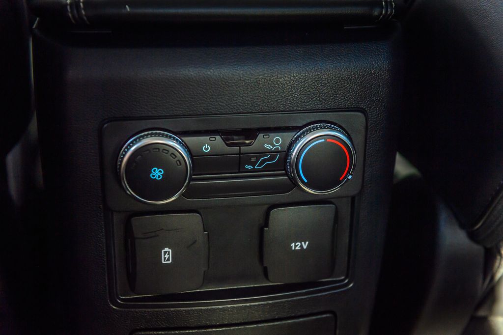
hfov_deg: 39.6
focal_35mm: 50
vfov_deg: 27.0
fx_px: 698
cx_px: 252
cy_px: 168
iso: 400
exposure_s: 1/125
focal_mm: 50
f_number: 4
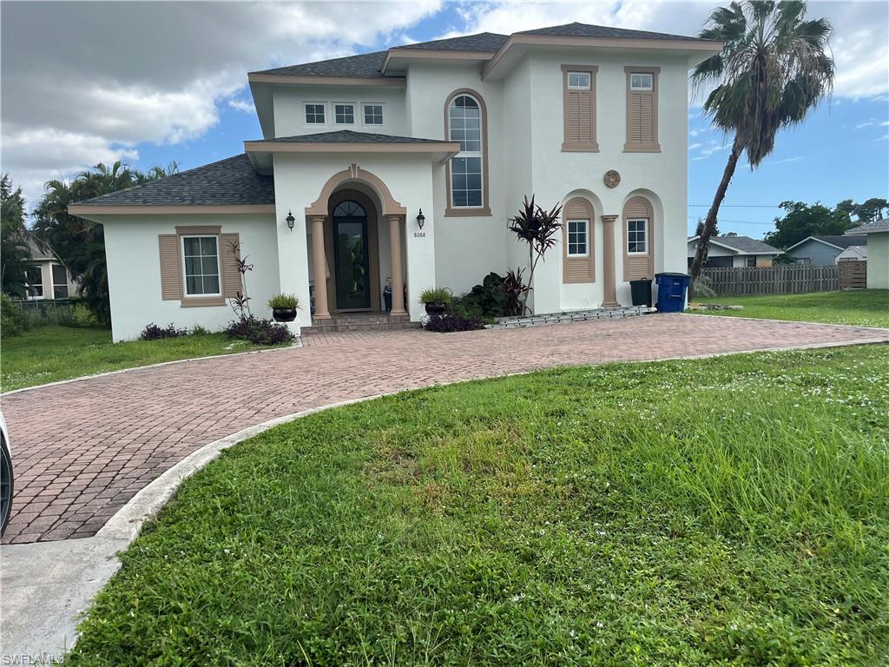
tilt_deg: -4.0
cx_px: 444
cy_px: 334
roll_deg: +2.7
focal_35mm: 26
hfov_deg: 67.3
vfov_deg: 53.1
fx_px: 668
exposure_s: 1/1404
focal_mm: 5.1
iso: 50
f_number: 1.6
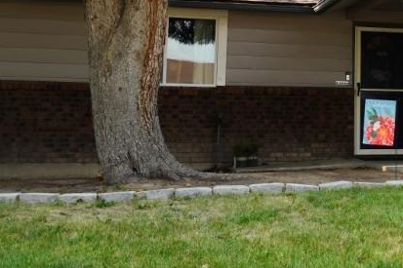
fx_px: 750
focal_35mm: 67
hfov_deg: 28.5
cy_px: 27
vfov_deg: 19.9
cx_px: 388
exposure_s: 1/100
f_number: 6.3
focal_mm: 16
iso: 100
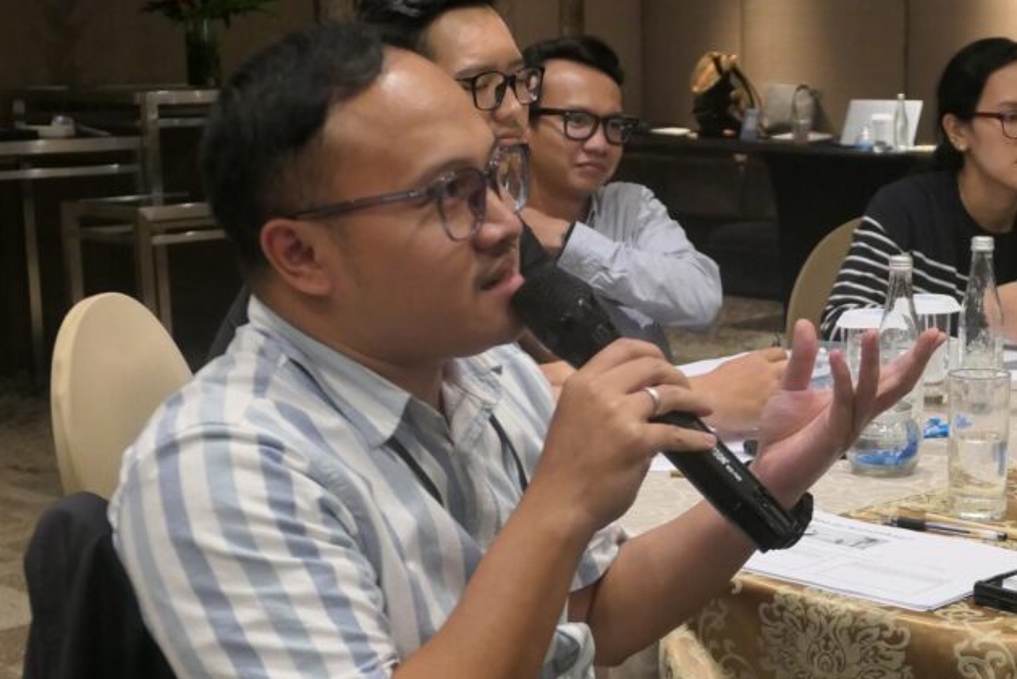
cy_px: 387
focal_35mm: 70
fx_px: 1978
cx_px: 742
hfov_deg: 28.5
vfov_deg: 19.5
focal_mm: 15.9
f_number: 2.8
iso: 1250
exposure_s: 1/100
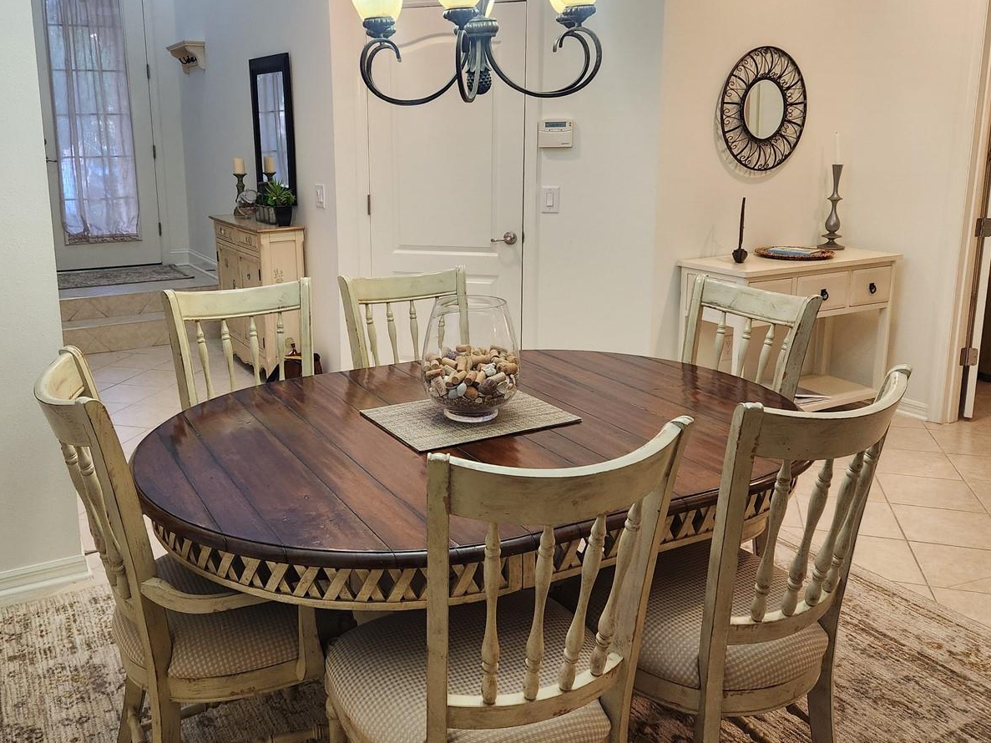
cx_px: 403
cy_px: 311
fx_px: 887
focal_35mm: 31
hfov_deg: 58.0
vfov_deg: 45.3
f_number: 1.8
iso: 250
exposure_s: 1/120
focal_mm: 5.4
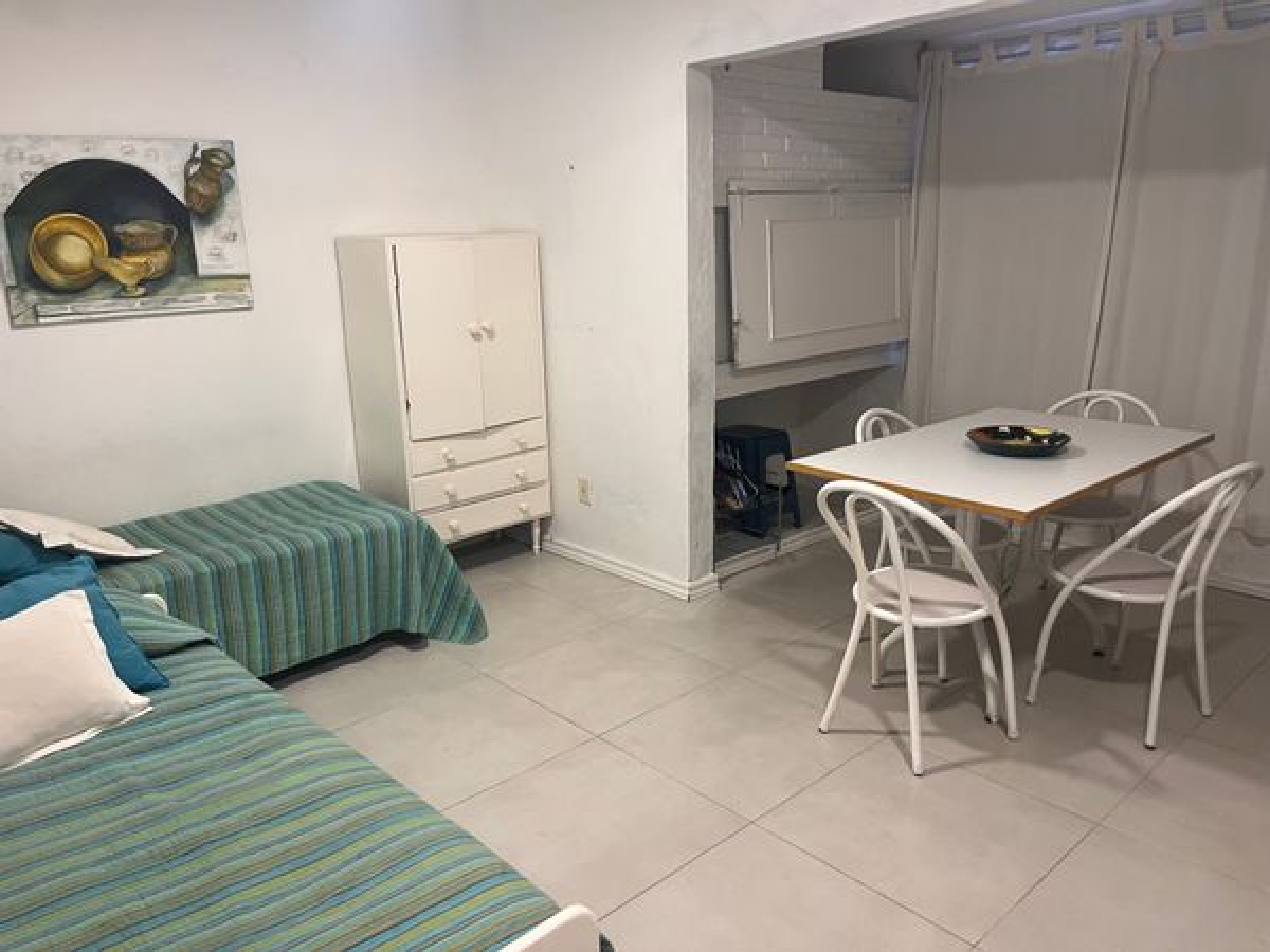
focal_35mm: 26
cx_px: 635
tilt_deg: -14.5
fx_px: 954
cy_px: 476
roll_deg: +1.9
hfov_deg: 67.3
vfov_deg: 53.1
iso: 125
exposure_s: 1/50
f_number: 1.6
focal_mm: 5.1
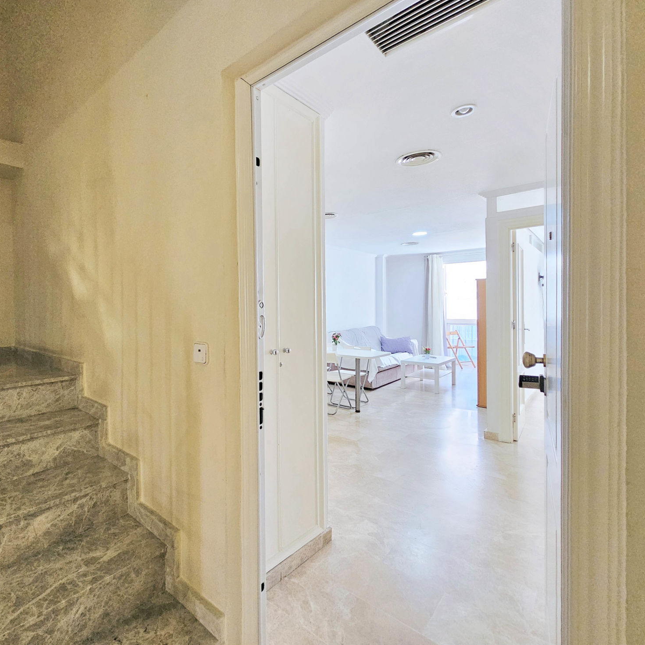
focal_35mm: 16
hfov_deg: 85.7
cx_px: 242
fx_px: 337
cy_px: 314
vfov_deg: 87.4
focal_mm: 2.2
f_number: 2.2
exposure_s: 1/71
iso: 320
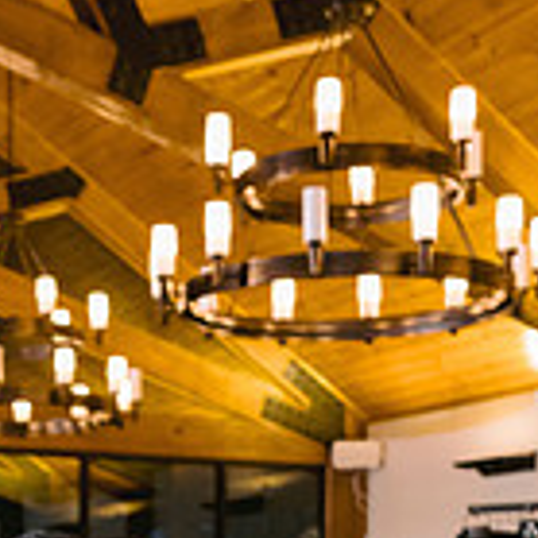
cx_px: 31
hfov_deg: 17.8
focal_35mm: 96
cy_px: 755
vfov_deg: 16.8
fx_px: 1688
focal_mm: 35
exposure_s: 1/125
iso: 1600
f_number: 3.2
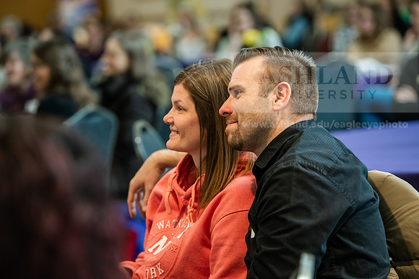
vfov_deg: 10.2
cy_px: 140
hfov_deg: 15.2
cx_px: 210
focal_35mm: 135
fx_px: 1572
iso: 1600
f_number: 3.2
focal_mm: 135
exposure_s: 1/200
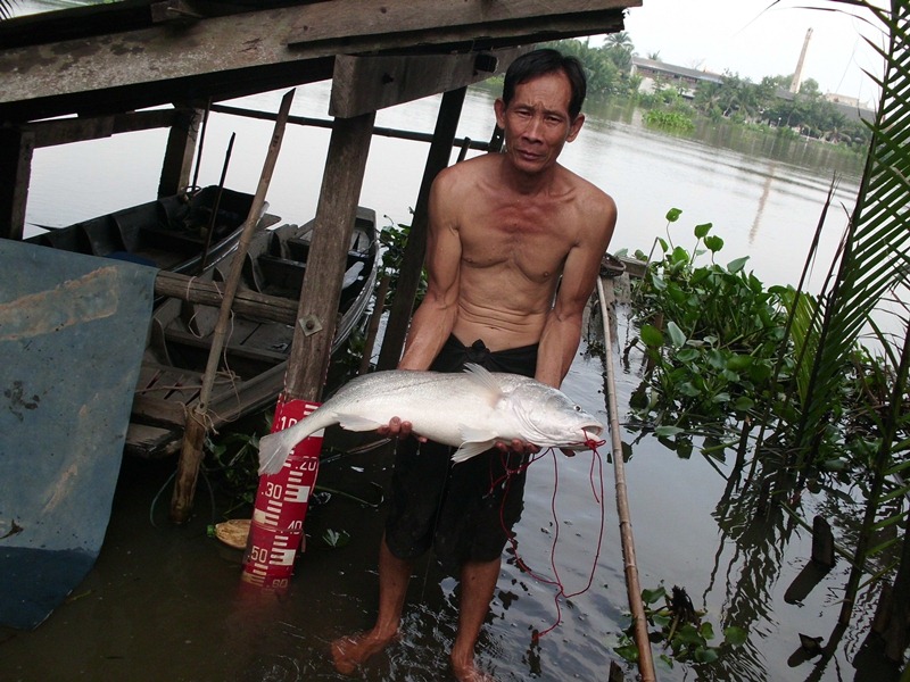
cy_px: 341
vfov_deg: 39.7
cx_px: 455
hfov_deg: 51.4
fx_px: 946
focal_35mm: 36
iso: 100
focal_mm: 6.3
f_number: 7.3
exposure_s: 1/160
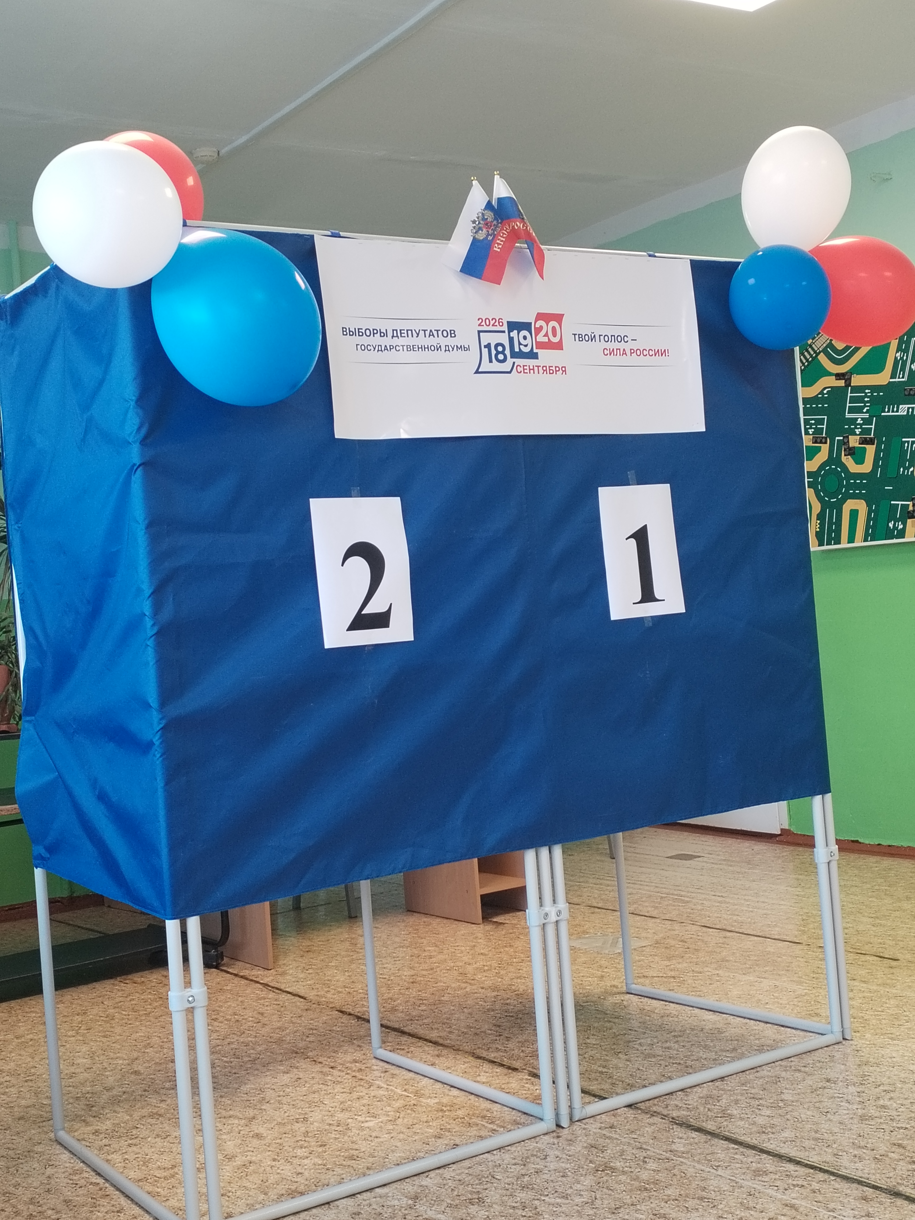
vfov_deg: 42.9
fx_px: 1551
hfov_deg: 32.9
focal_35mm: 44
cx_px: 458
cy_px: 610
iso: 478
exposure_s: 1/60
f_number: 1.8
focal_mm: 4.75
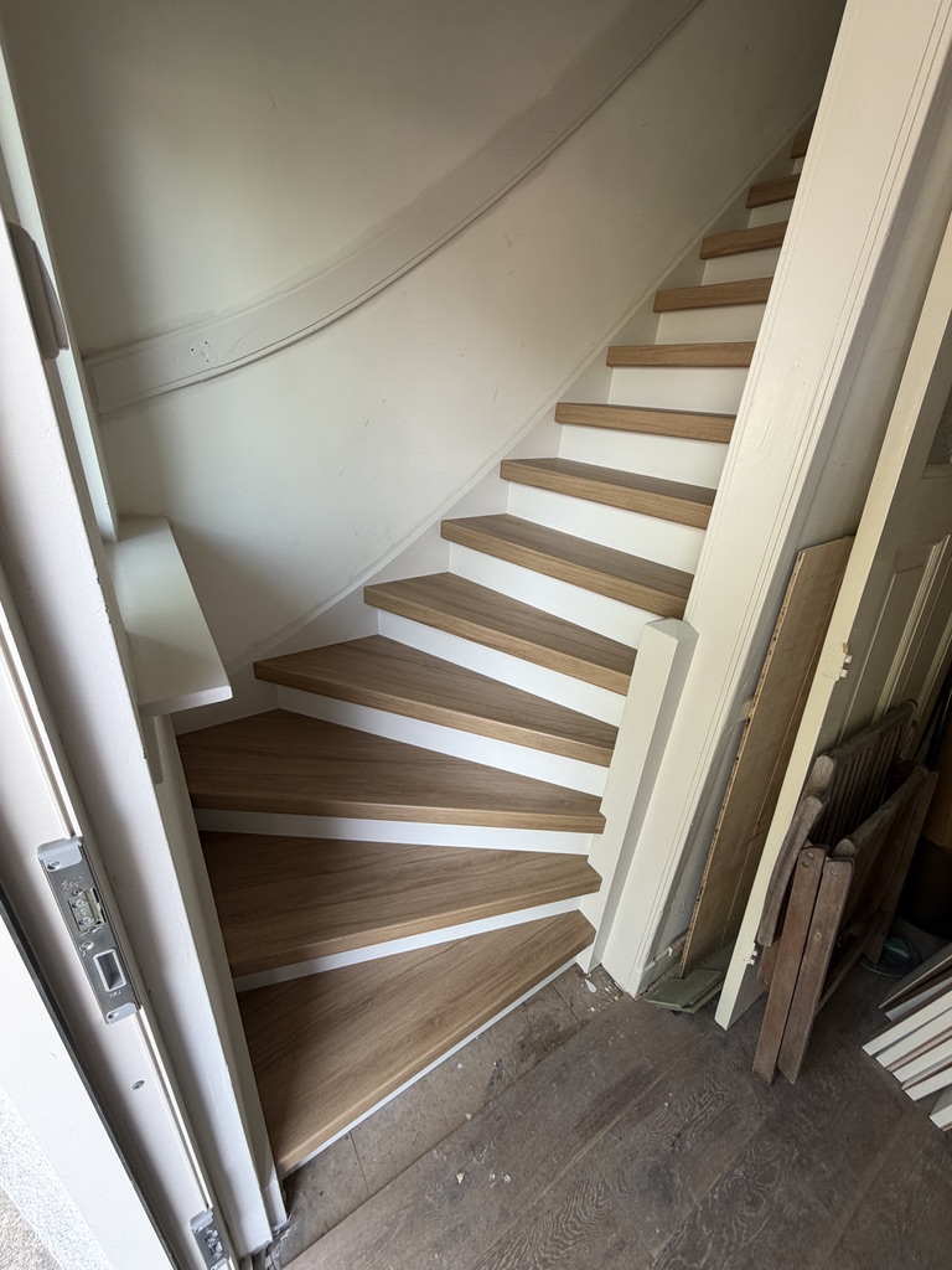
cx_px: 476
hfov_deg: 85.7
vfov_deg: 102.1
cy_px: 635
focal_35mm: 14
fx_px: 513
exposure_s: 1/121
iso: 125
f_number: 2.2
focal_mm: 2.22
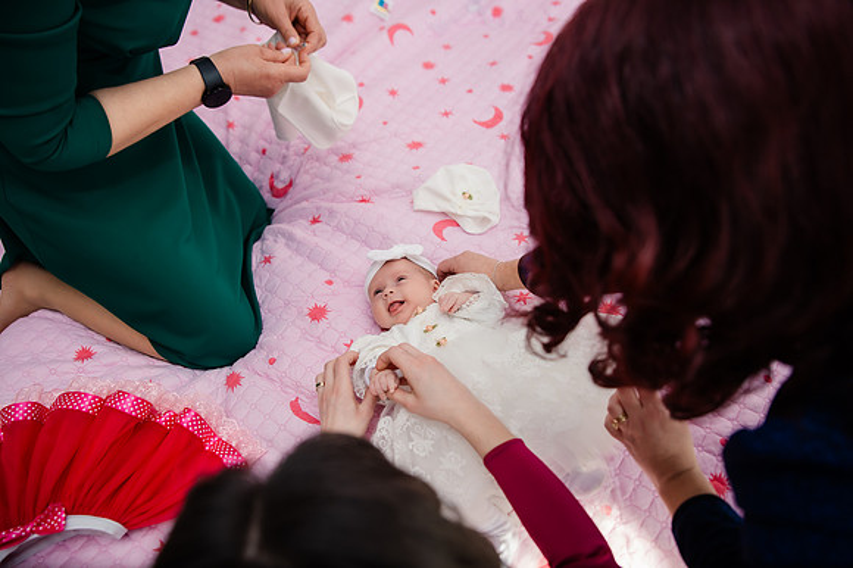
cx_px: 426
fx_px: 568
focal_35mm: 24
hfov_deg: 73.8
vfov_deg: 53.1
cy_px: 284
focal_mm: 24
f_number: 3.2
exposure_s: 1/250
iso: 250
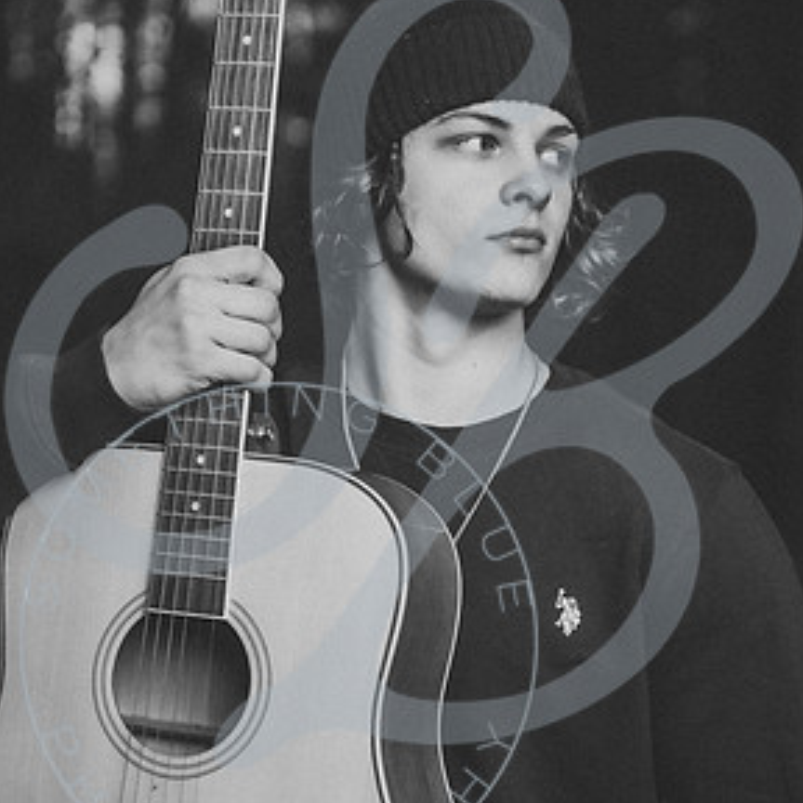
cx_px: 404
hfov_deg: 18.7
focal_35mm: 93
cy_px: 429
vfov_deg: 18.7
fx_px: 2441
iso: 100
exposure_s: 1/160
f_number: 2.8
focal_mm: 70
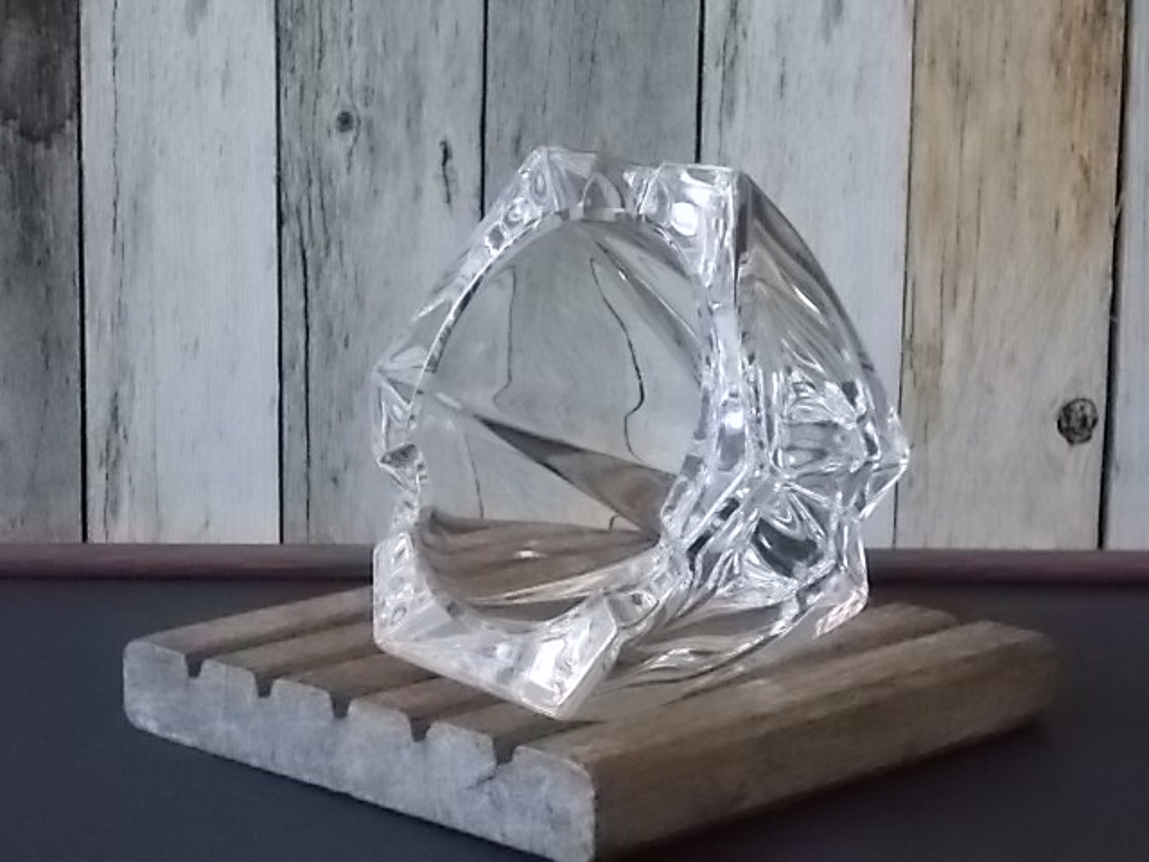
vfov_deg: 17.2
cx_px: 574
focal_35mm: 86
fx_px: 2855
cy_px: 431
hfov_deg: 22.8
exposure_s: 1/40
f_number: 6.3
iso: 800
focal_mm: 15.4
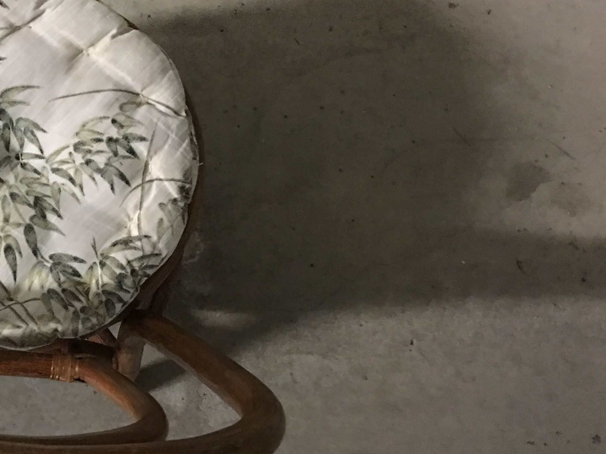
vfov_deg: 25.2
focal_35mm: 58
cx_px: 20
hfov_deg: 31.1
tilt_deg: -79.4
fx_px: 1015
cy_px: 179
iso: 125
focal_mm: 4.15
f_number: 2.2
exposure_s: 1/4
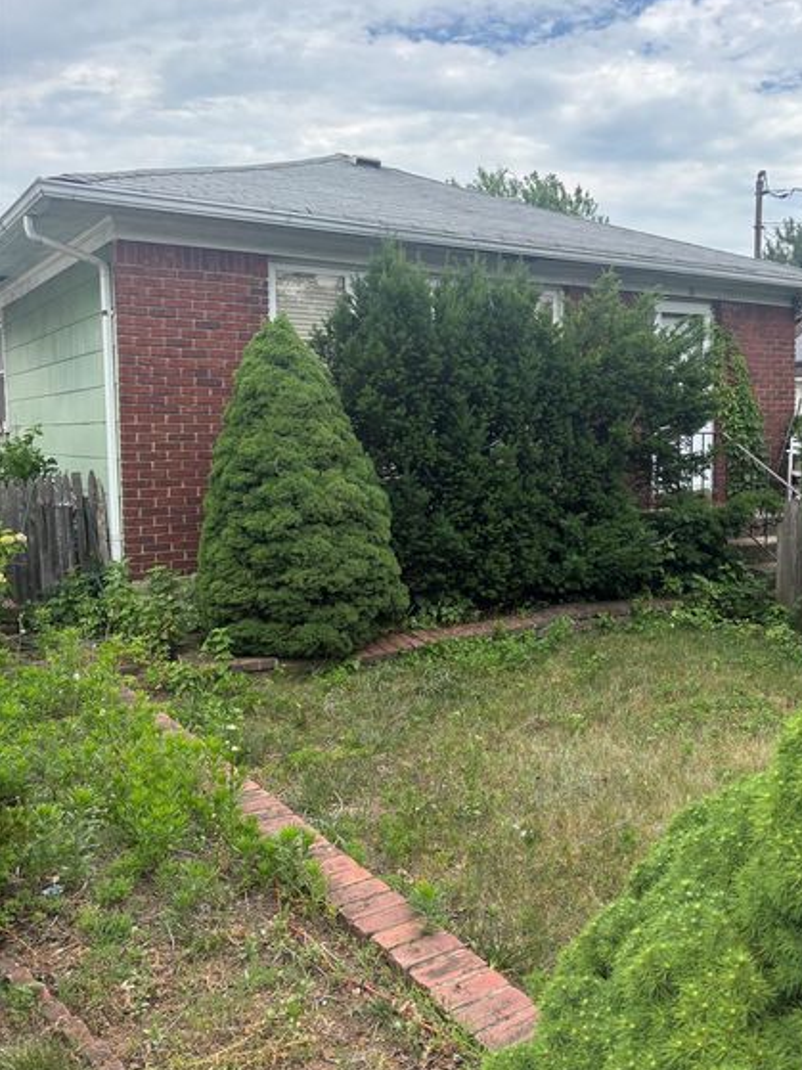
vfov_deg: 58.3
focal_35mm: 31
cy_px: 502
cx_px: 477
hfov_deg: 45.2
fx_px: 958
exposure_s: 1/1567
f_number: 1.6
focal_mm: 5.96
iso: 50
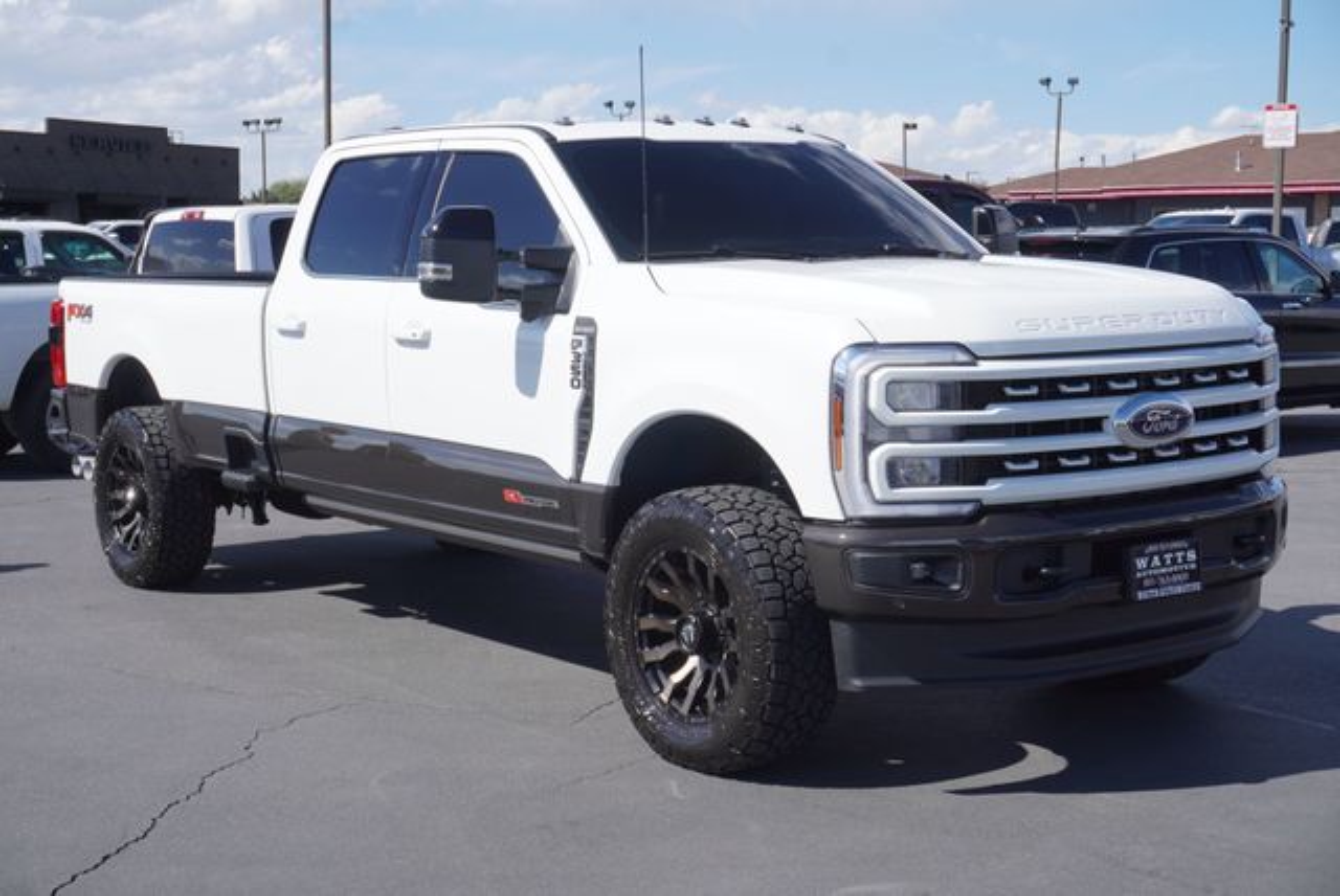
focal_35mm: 52
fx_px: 1956
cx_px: 670
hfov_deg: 37.8
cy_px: 448
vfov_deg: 25.8
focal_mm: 35
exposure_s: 1/200
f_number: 9
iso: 100
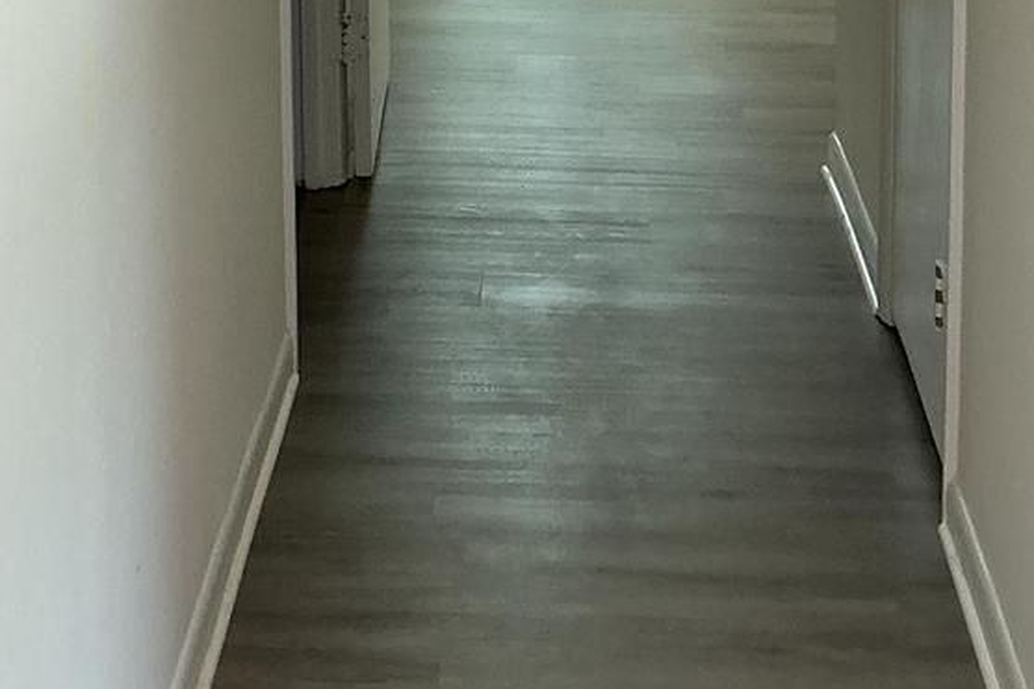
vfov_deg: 16.2
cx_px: 371
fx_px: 2240
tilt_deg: -5.8
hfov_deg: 25.9
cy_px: -295
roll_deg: +0.7
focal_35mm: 78
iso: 100
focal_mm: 3
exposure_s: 1/60
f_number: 1.8
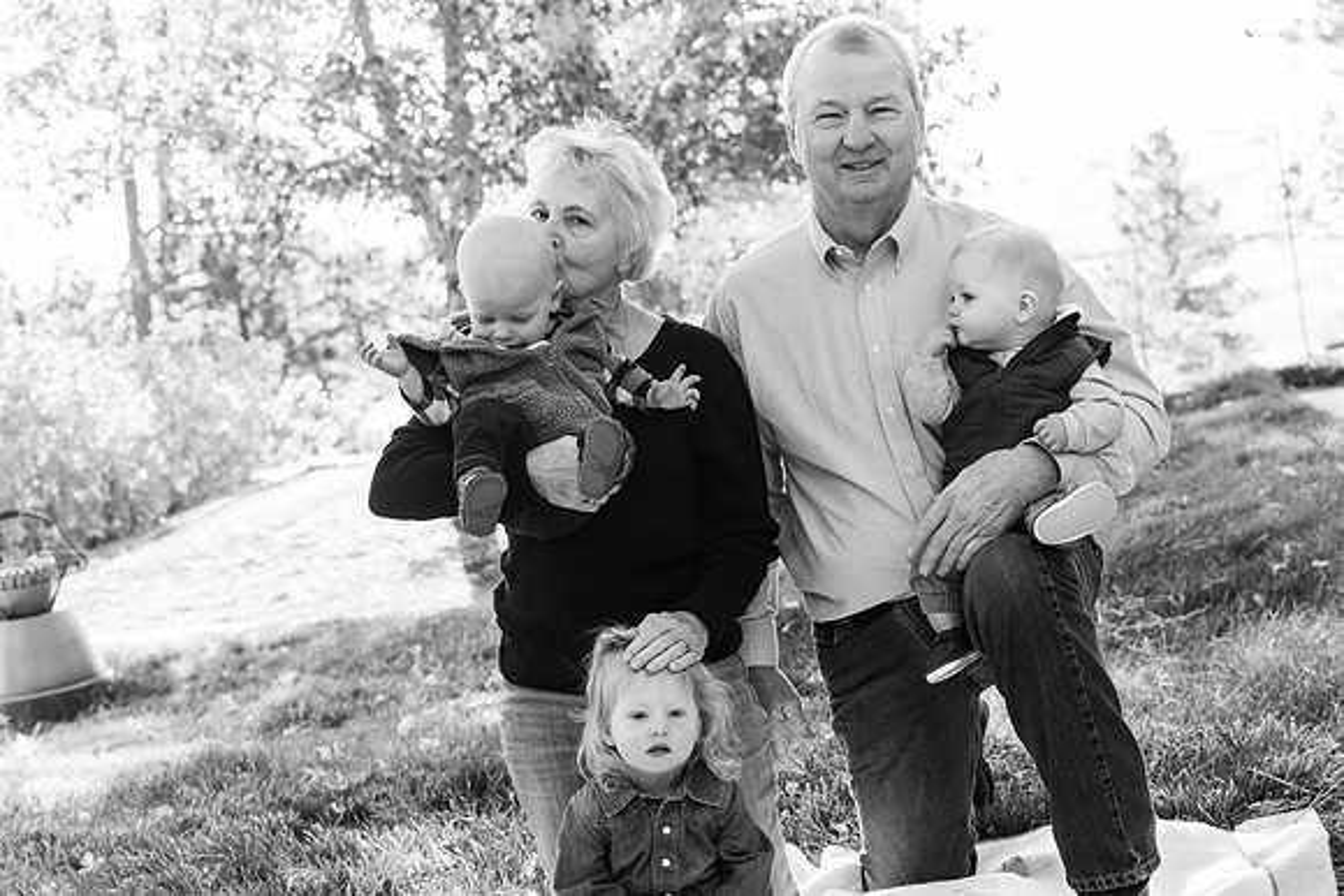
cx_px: 672
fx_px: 2614
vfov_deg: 19.5
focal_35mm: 70
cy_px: 448
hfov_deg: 28.8
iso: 1600
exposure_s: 1/320
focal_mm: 70
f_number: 6.3
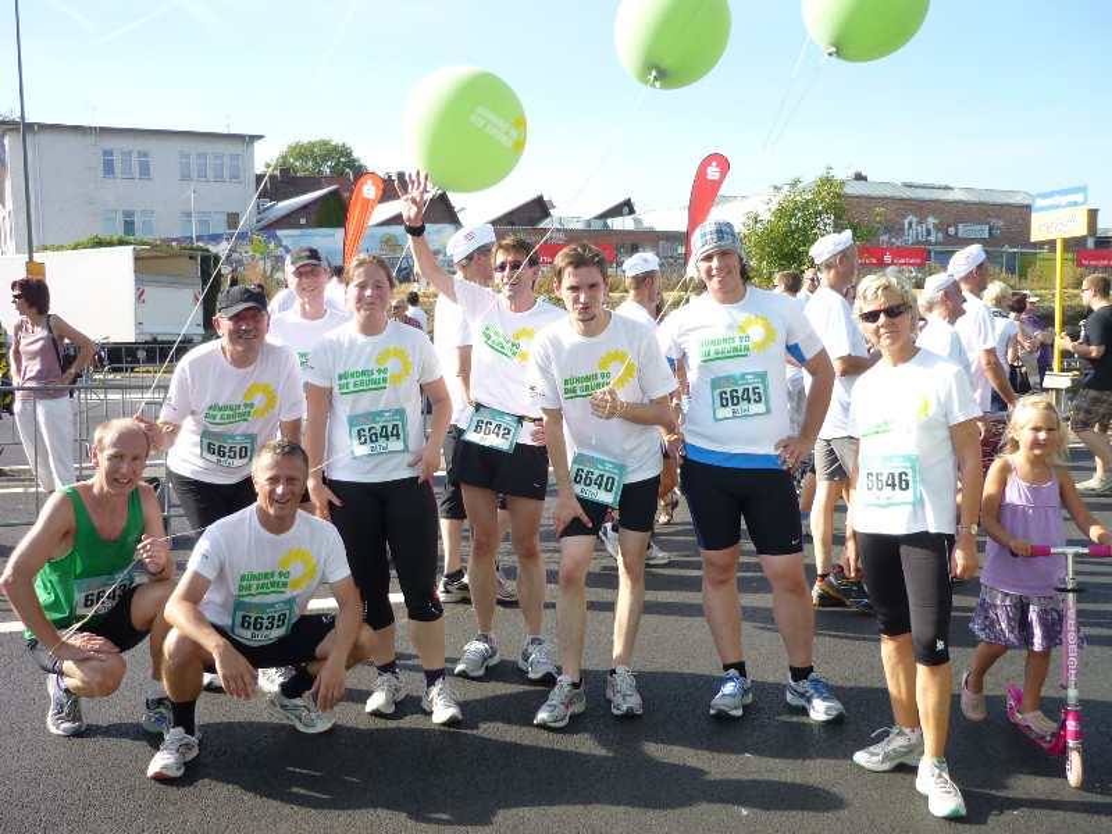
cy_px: 417
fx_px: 1060
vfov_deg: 42.9
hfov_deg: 55.4
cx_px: 556
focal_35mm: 33
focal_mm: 5.5
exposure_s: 1/500
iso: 80
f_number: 2.8
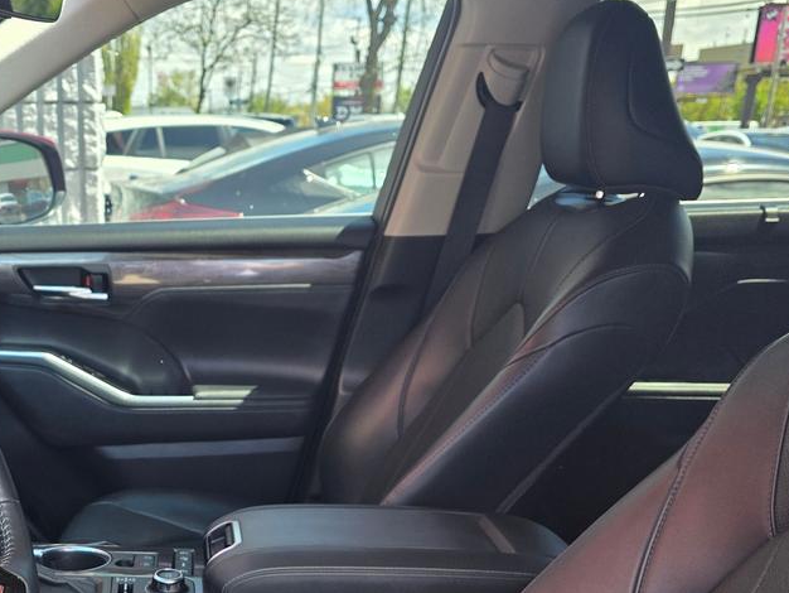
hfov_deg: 38.9
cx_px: 163
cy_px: 597
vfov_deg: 28.9
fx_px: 1072
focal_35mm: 47
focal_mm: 6.3
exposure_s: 1/180
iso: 40
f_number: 1.7
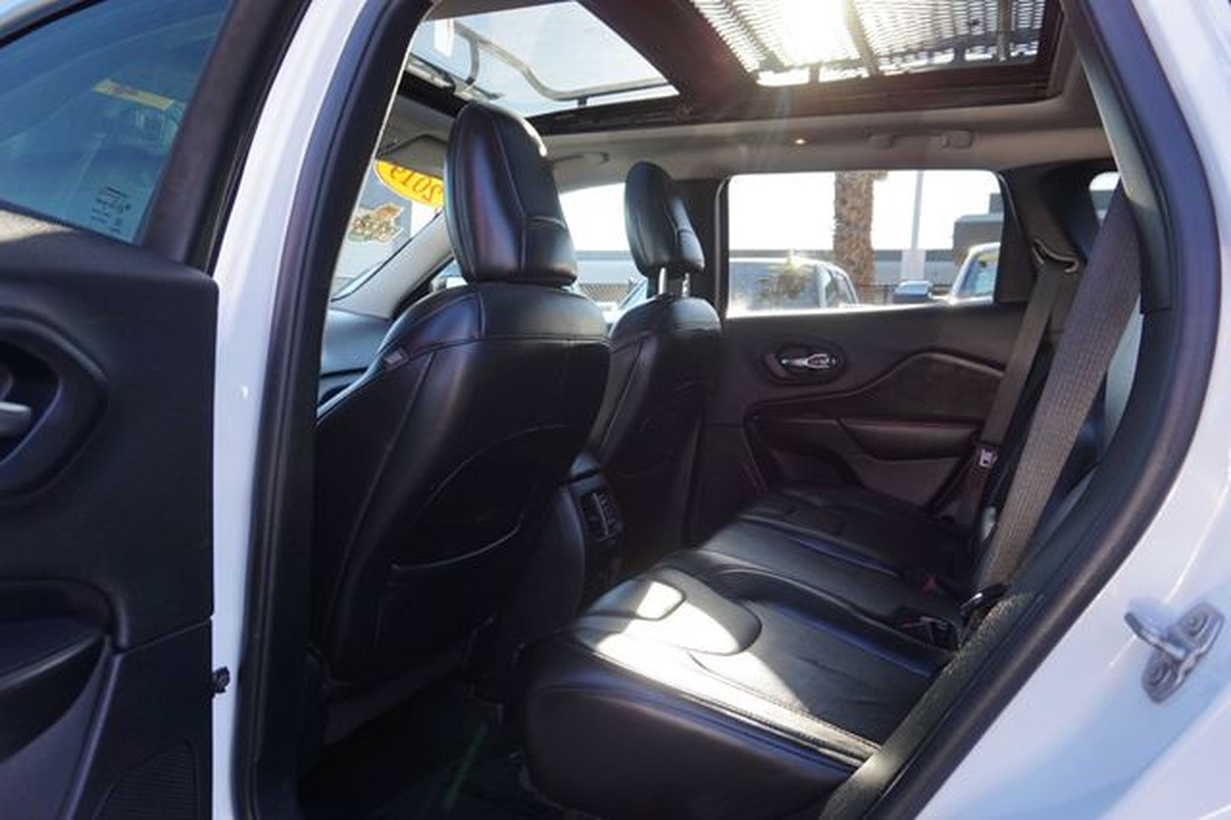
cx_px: 616
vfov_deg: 53.1
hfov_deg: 73.8
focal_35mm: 24
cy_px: 410
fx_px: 820
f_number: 4.5
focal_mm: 16
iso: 100
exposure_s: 1/60
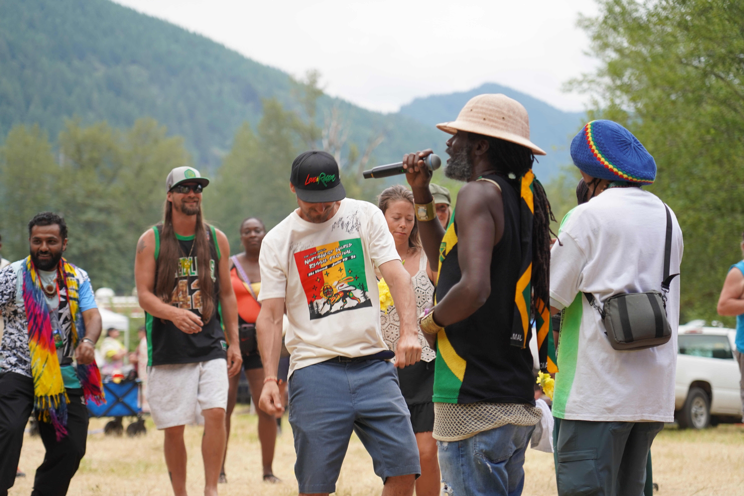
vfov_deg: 13.0
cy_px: 248
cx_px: 372
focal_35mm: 105
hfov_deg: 19.5
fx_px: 2170
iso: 250
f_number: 4
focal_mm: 105
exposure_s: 1/160
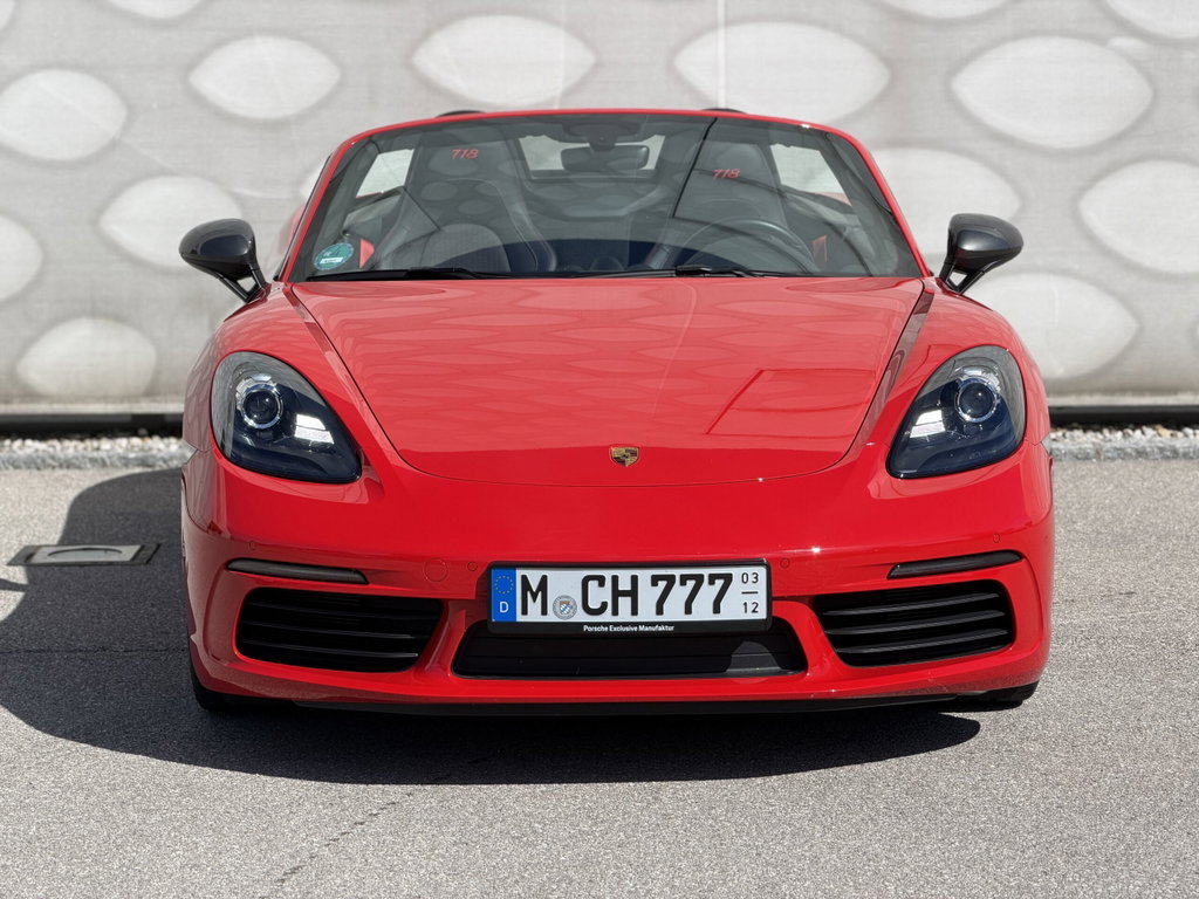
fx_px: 3464
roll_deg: +0.8
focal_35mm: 100
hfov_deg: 19.6
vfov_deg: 14.8
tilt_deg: -6.7
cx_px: 600
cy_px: 450
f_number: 2.8
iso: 25
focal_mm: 16.89
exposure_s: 1/638
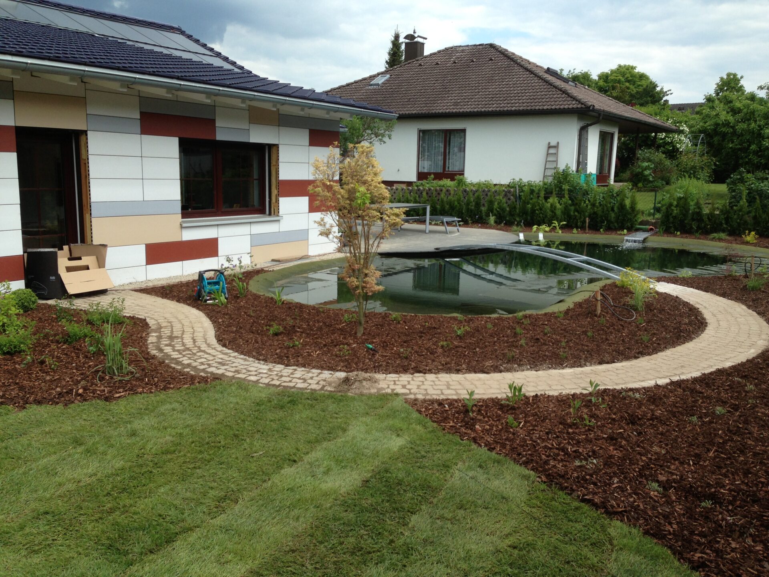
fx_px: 733
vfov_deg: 42.9
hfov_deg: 55.4
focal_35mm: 33
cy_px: 288
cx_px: 384
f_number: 2.4
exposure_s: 1/733
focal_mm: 4.13
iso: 50
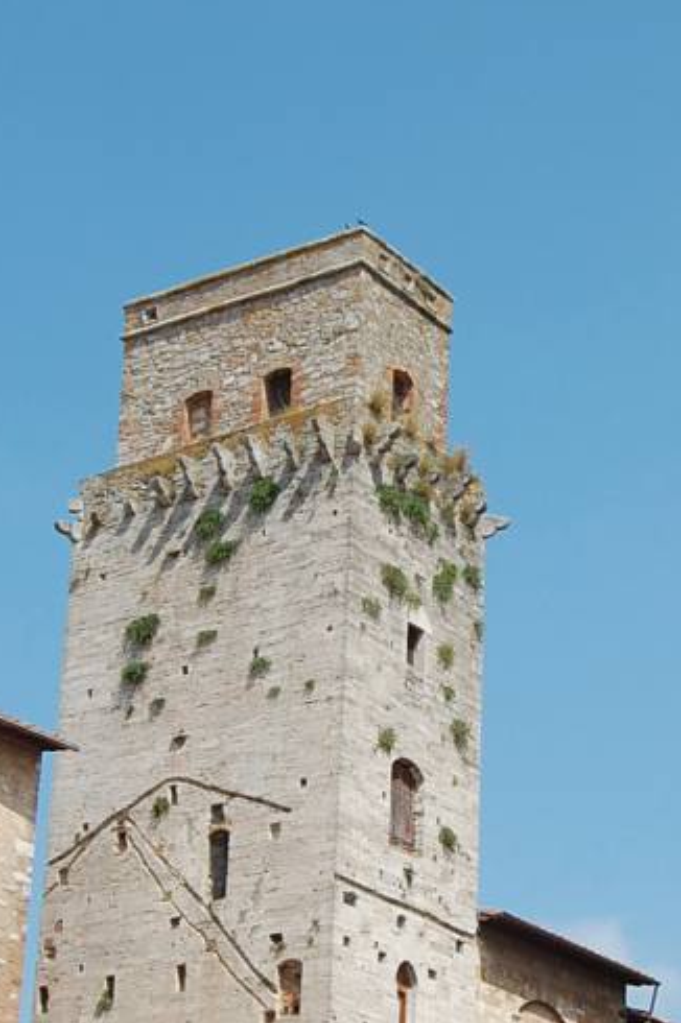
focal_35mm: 85
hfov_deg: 16.0
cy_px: 658
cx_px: 407
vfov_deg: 23.8
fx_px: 2415
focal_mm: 28
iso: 200
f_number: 10
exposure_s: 1/250
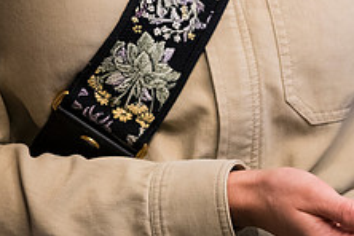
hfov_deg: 6.1
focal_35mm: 334
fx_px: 3284
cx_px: 421
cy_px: 189
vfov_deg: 4.1
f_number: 3.2
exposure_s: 1/160
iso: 2500
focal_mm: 128
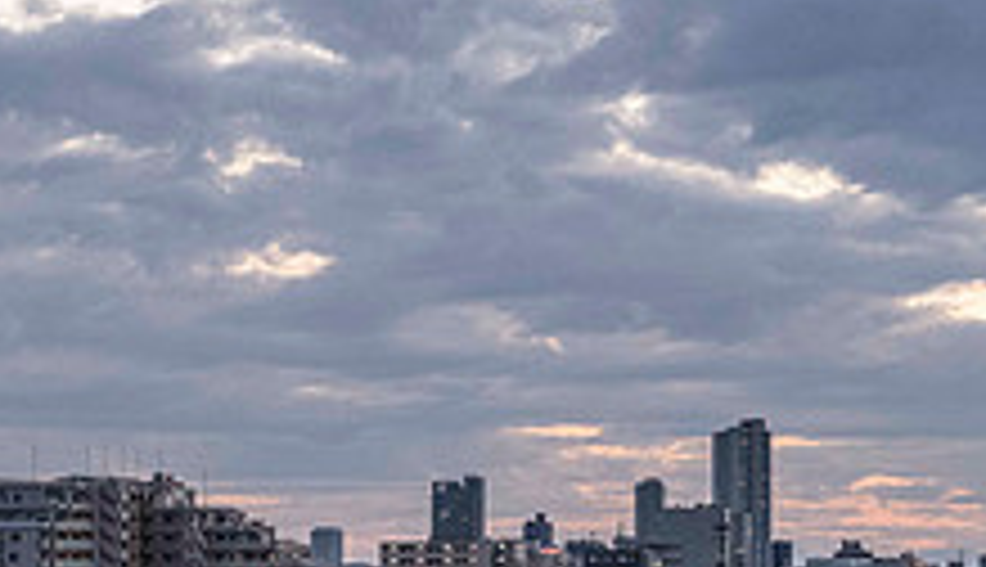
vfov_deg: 6.4
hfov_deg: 11.1
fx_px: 5074
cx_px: 756
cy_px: 428
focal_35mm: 193
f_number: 5.6
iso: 3200
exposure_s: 1/160
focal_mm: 70
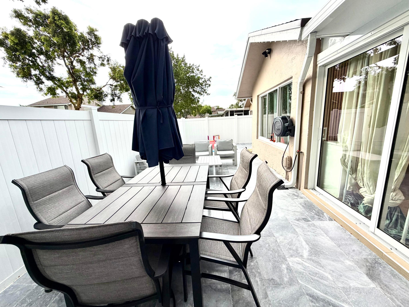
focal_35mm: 14
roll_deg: +3.3
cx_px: 204
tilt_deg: -10.8
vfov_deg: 85.7
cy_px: 154
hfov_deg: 102.1
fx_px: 165
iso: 80
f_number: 2.2
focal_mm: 2.22
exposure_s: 1/121
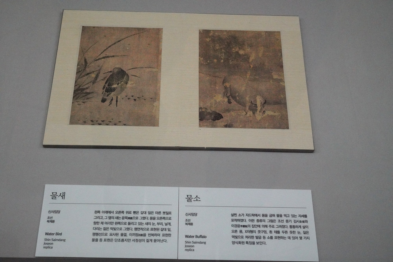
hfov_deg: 38.9
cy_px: 131
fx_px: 557
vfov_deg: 26.5
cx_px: 196
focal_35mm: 51
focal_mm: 51
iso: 20000
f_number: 13
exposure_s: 1/100
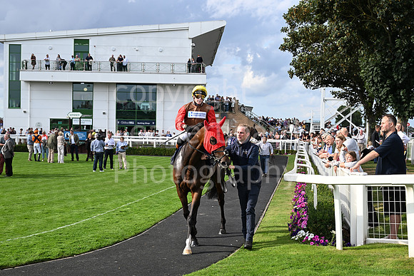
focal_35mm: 49
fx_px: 564
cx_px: 207
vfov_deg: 27.5
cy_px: 138
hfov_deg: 40.3
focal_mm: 49
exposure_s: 1/1250
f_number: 6.3
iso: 500
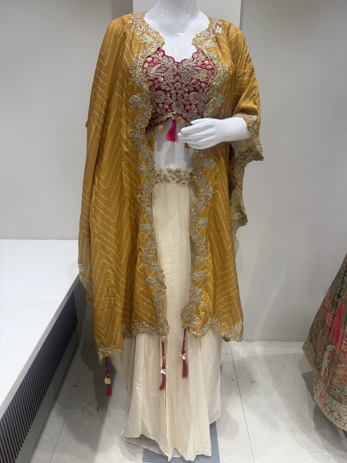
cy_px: 232
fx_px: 321
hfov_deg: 56.8
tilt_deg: -21.9
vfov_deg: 71.6
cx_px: 174
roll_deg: -1.1
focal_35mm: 24
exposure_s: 1/305
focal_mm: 6.76
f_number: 1.78
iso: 80
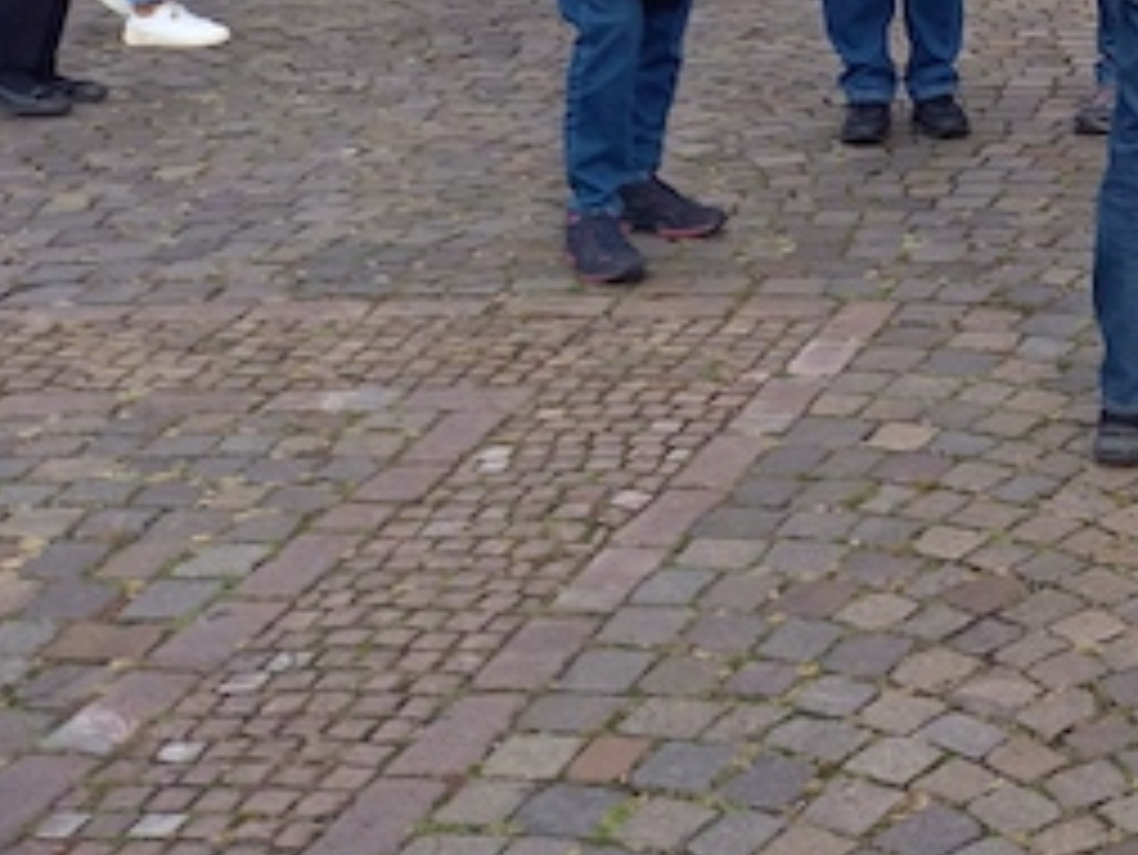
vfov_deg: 19.4
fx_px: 2434
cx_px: 1597
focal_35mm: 74
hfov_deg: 22.6
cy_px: 11
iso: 50
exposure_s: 1/272
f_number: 1.8
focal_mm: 4.65
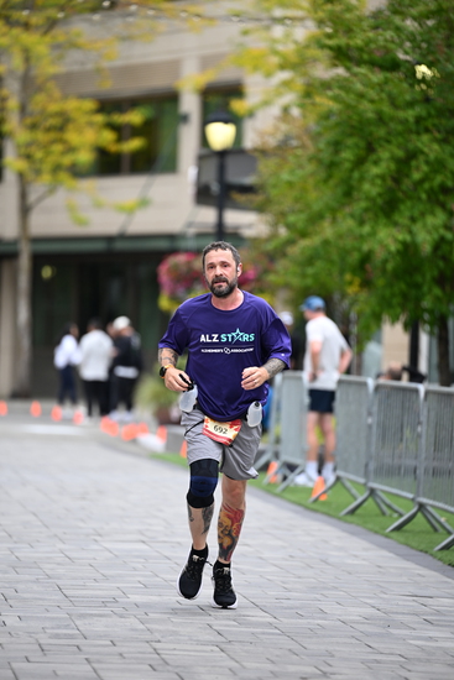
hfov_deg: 6.9
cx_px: 227
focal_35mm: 200
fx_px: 3781
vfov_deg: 10.3
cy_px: 340
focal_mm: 200
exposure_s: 1/2000
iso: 640
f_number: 2.8
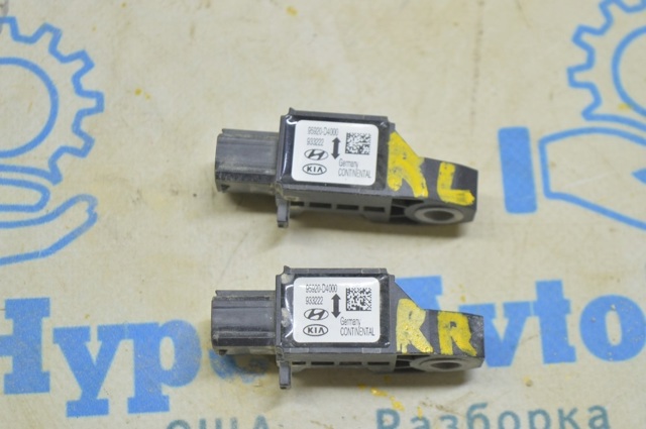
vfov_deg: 16.5
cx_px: 323
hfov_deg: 24.6
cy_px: 214
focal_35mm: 82
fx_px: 1479
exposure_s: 1/20
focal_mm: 55
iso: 400
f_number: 5.6
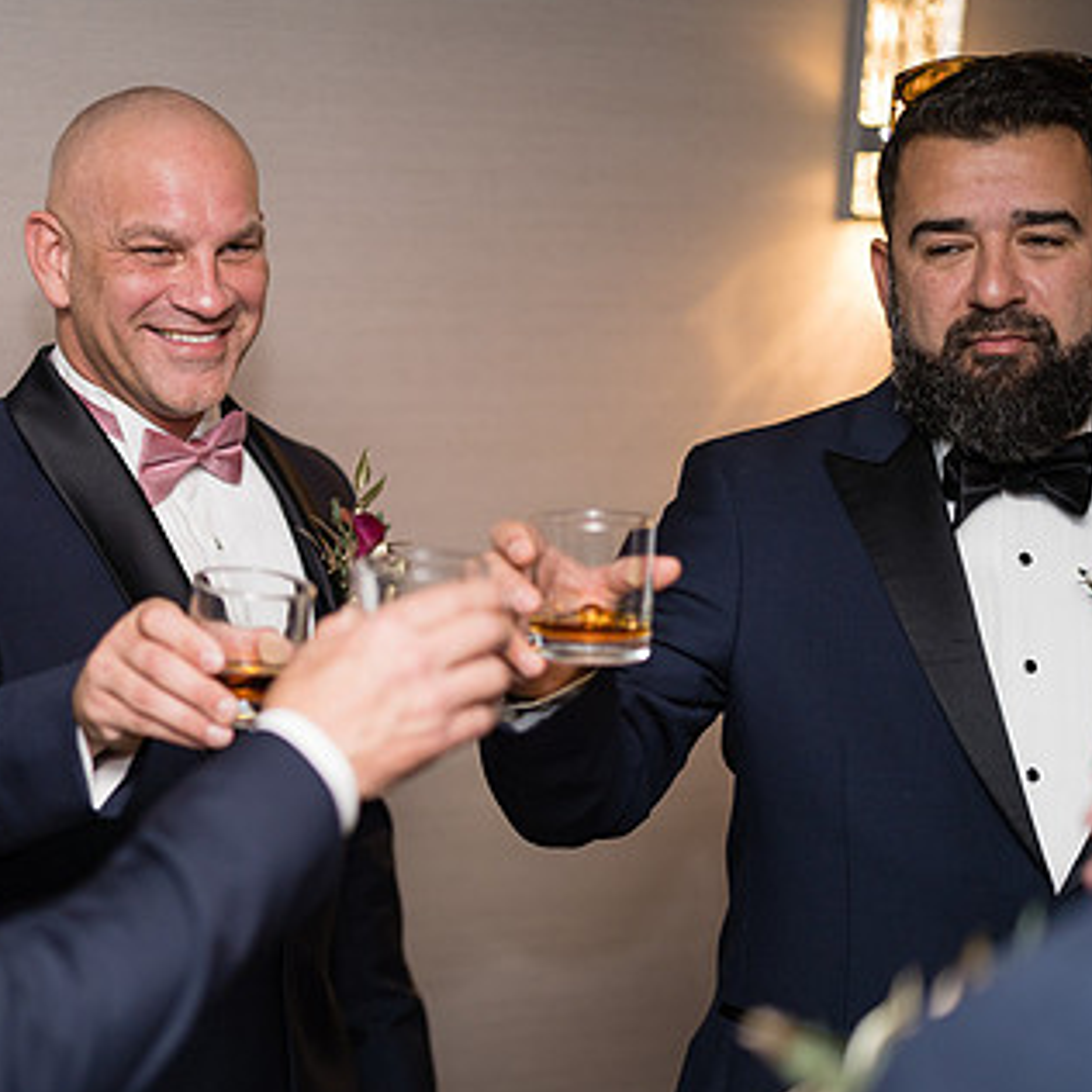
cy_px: 534
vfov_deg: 22.2
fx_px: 2784
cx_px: 204
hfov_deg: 21.9
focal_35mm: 78
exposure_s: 1/250
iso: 500
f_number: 1.4
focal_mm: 50
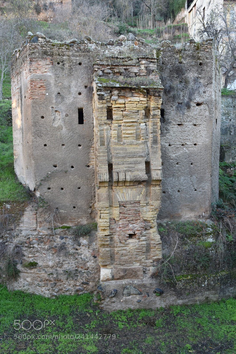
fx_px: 324
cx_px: 118
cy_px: 177
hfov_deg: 40.0
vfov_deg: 57.2
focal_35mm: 33
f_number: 5.6
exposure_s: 1/30
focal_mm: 22
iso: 100
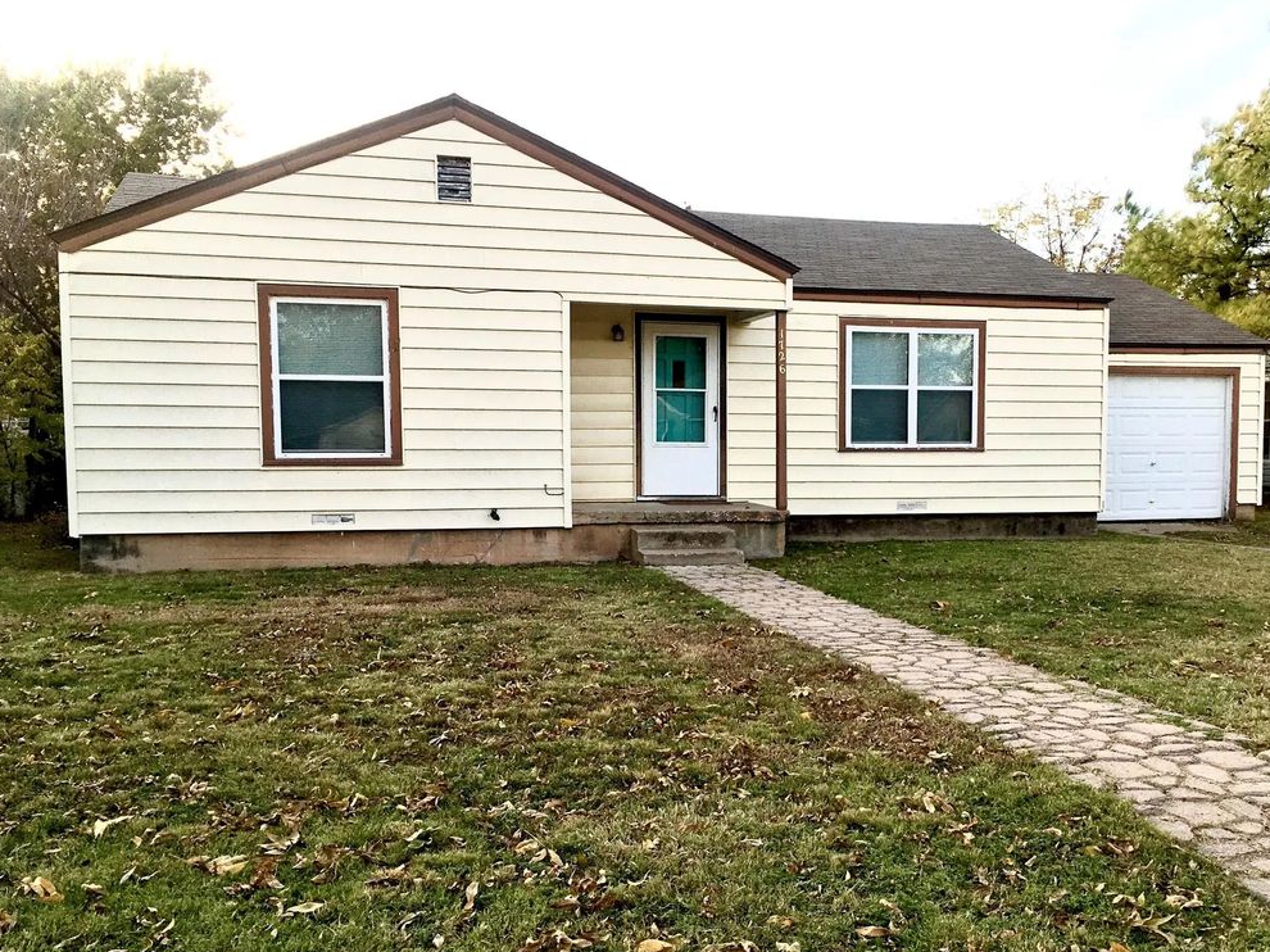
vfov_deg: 46.8
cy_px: 468
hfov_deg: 60.0
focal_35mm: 30
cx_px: 649
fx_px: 1100
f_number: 2.2
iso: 25
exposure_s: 1/190
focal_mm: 4.15
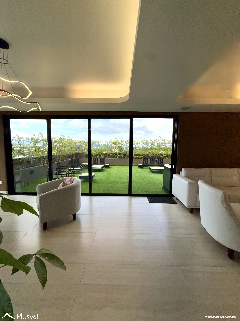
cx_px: 120
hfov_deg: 85.7
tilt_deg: -5.2
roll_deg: -1.1
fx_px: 129
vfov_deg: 102.1
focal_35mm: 14
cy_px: 160
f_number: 2.2
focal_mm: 2.22
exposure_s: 1/1189
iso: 16
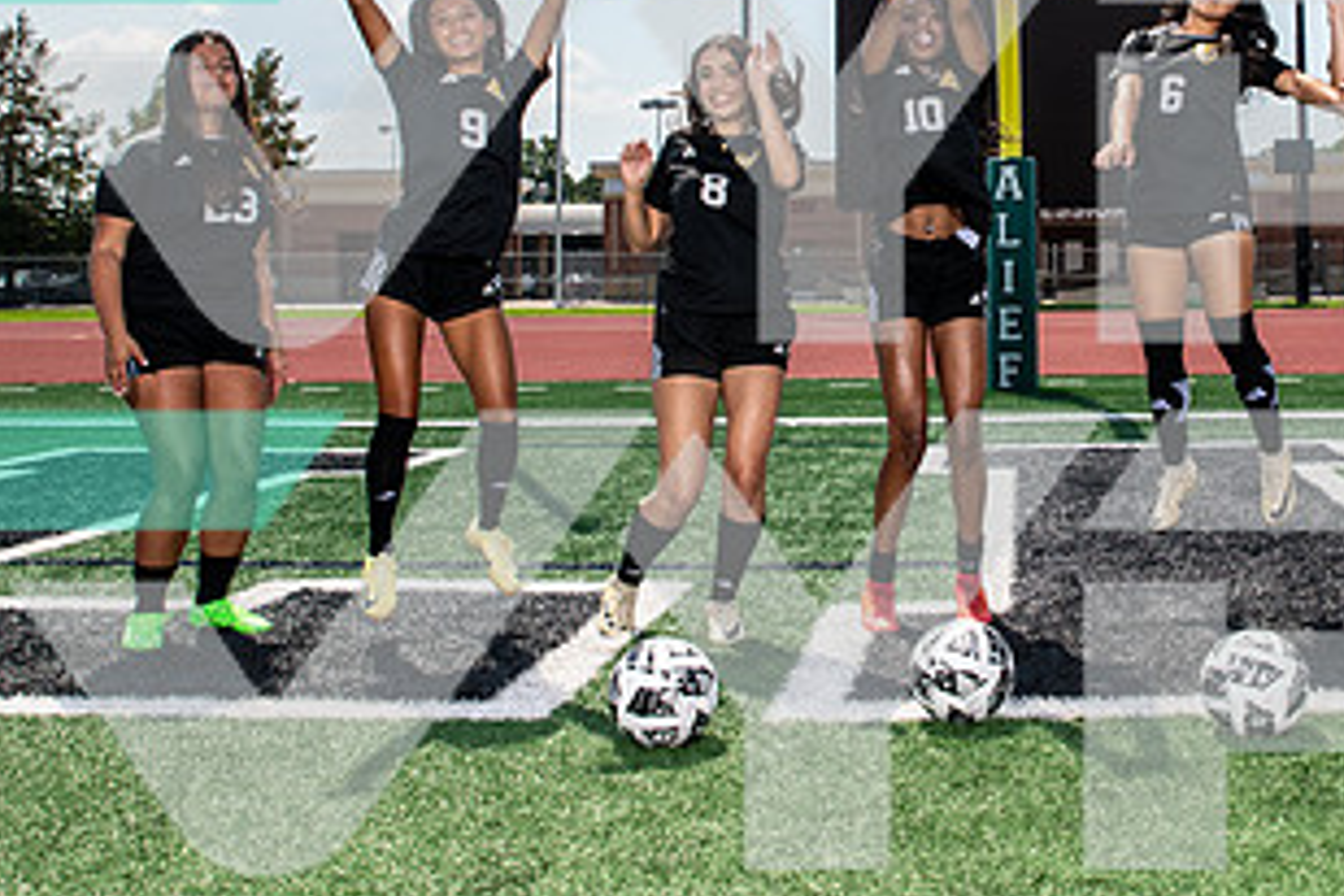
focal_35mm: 45
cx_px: 1013
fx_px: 1680
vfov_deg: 28.9
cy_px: 115
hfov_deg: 42.2
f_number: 7.1
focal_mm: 24
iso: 100
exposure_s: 1/320
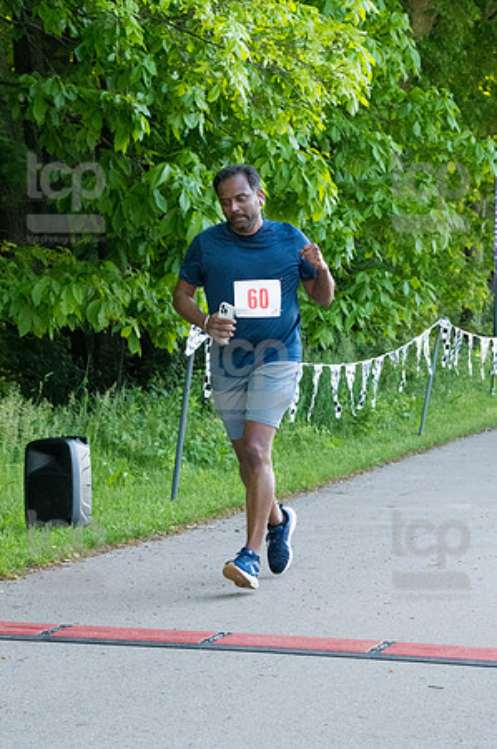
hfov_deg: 11.4
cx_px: 248
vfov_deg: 17.1
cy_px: 374
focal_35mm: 120
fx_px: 2491
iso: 4000
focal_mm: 80
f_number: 5.6
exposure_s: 1/1600
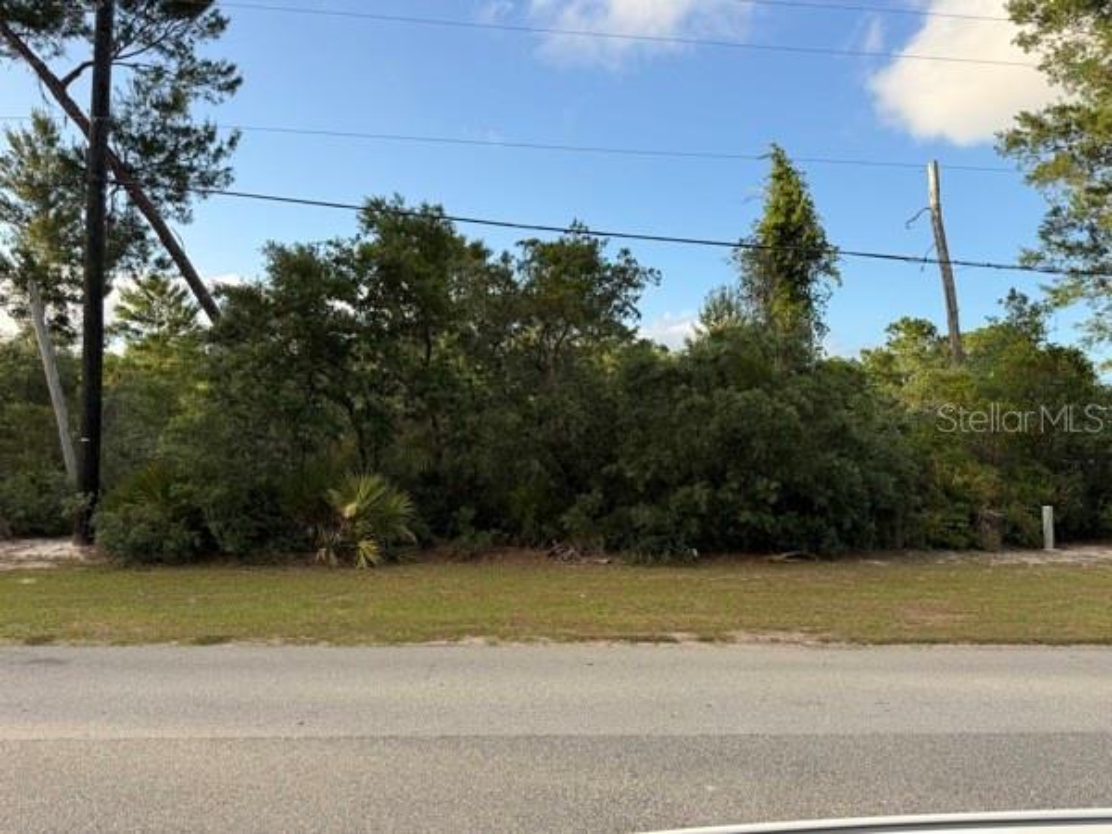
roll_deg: -0.4
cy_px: 417
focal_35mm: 24
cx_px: 556
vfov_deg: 56.8
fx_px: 771
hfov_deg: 71.6
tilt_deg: +2.5
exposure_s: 1/1361
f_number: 1.78
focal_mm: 6.76
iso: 80
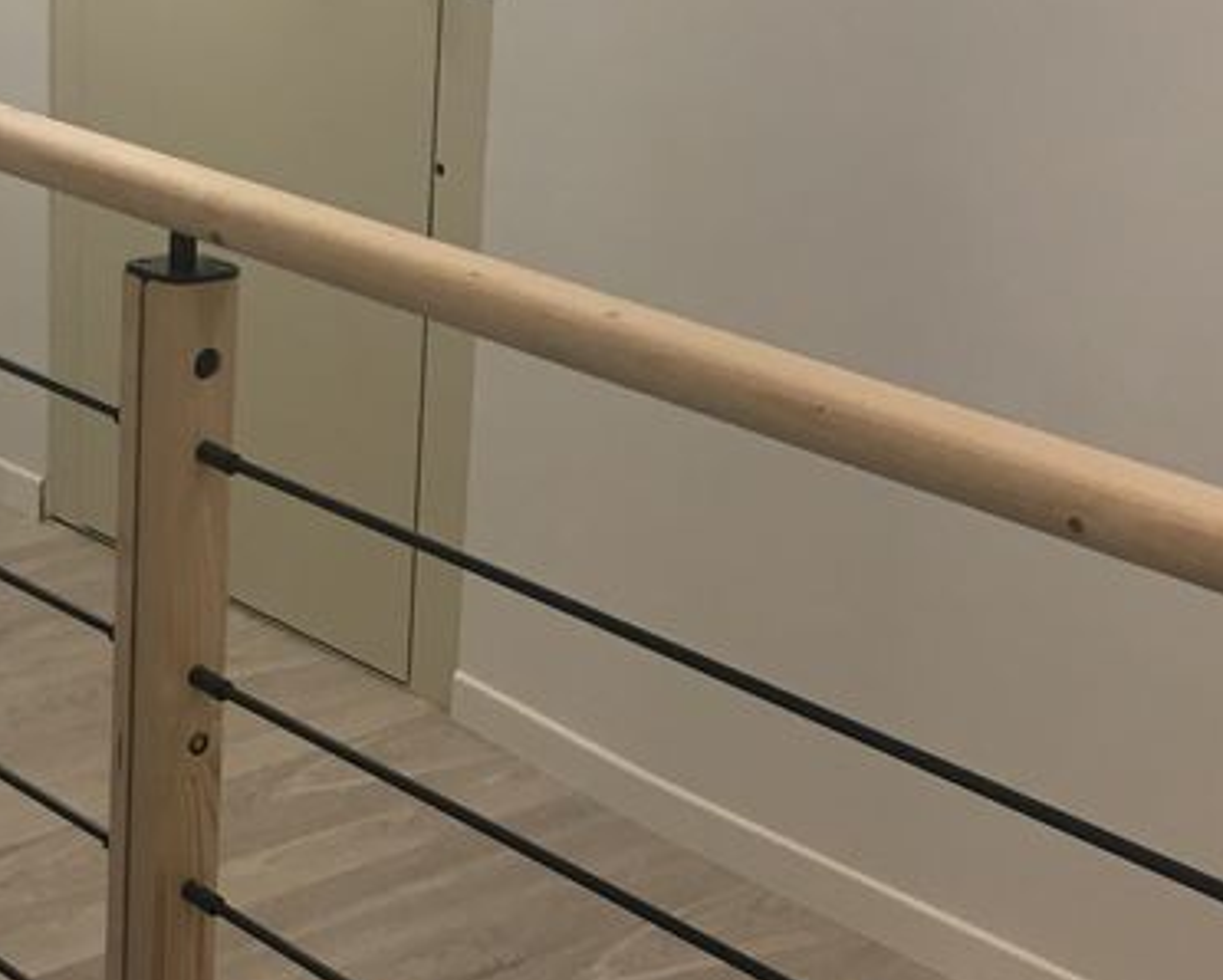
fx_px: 2752
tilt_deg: -16.8
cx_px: 464
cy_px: 467
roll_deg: -3.1
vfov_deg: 20.2
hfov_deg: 25.0
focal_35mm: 76
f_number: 2.2
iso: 80
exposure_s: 1/33
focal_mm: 4.15
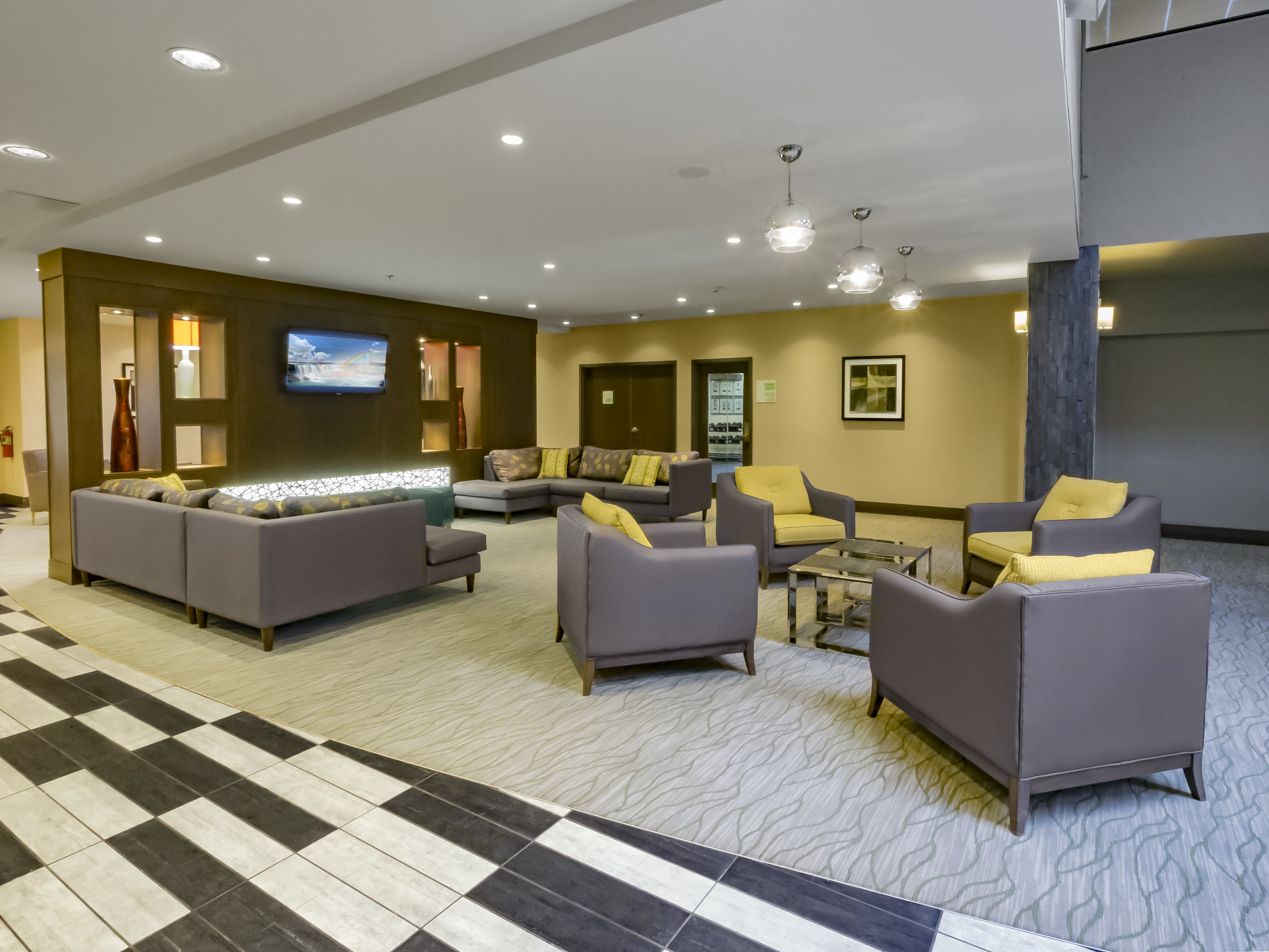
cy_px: 476
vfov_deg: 71.6
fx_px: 660
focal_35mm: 18
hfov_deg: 87.8
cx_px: 634
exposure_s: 1/2
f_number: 20
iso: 1600
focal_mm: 9
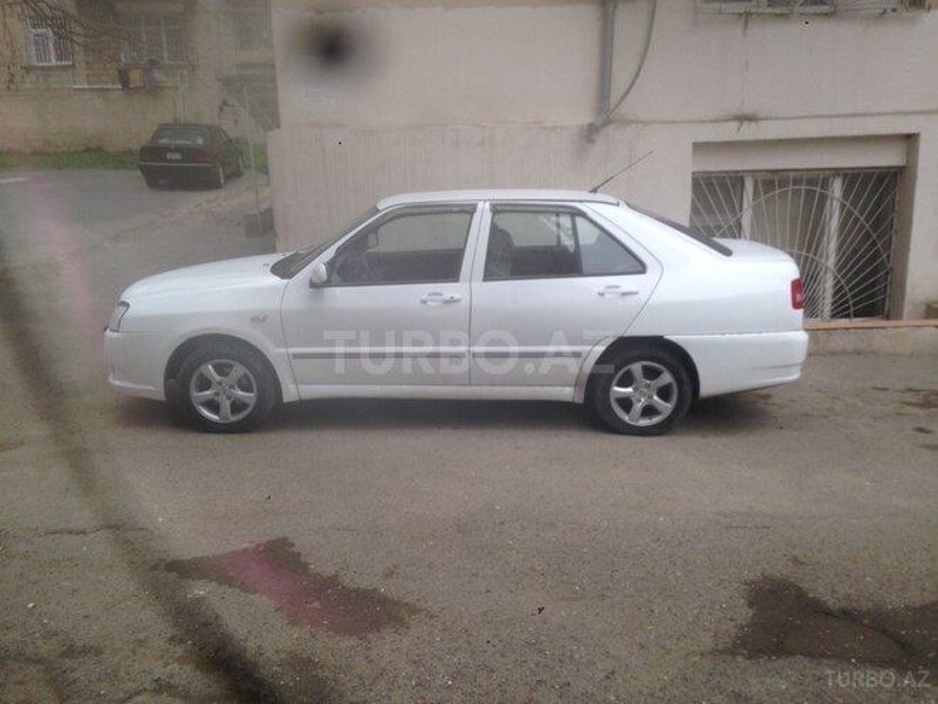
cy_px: 352
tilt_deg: -13.1
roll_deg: -0.1
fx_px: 894
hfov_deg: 55.4
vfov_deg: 42.9
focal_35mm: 33
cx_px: 469
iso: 50
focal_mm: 4.12
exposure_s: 1/120
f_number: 2.4
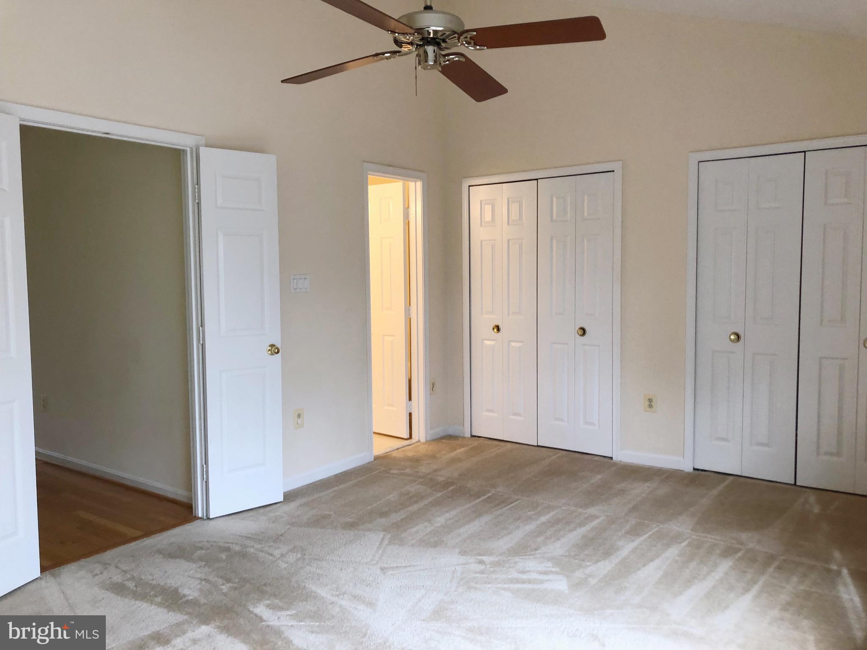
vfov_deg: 49.7
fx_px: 701
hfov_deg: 63.4
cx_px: 434
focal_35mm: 28
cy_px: 325
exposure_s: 1/30
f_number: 1.8
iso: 32
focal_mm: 4
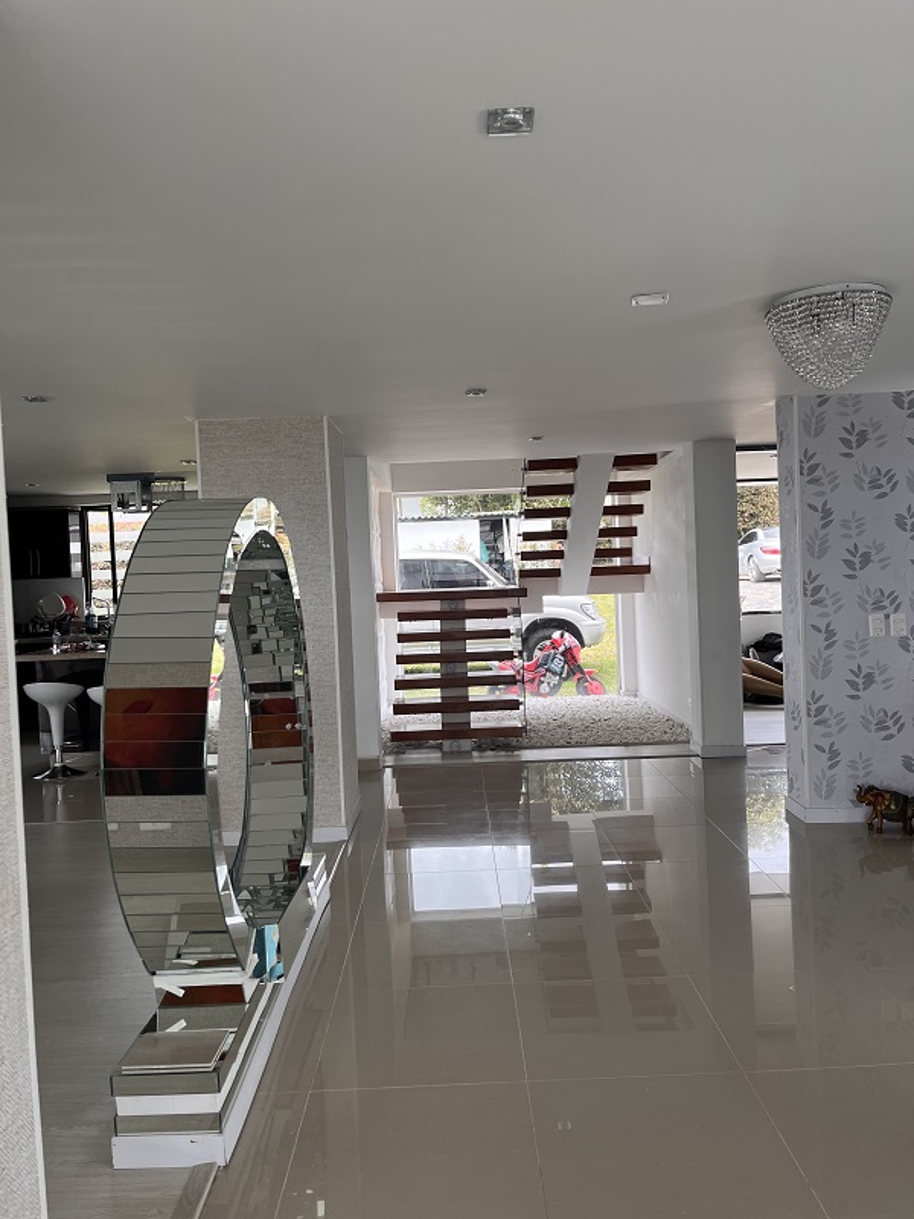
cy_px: 610
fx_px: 915
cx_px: 457
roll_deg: +2.6
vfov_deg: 67.3
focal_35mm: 26
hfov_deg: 53.1
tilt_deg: -1.7
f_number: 1.6
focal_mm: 5.1
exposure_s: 1/243
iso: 40
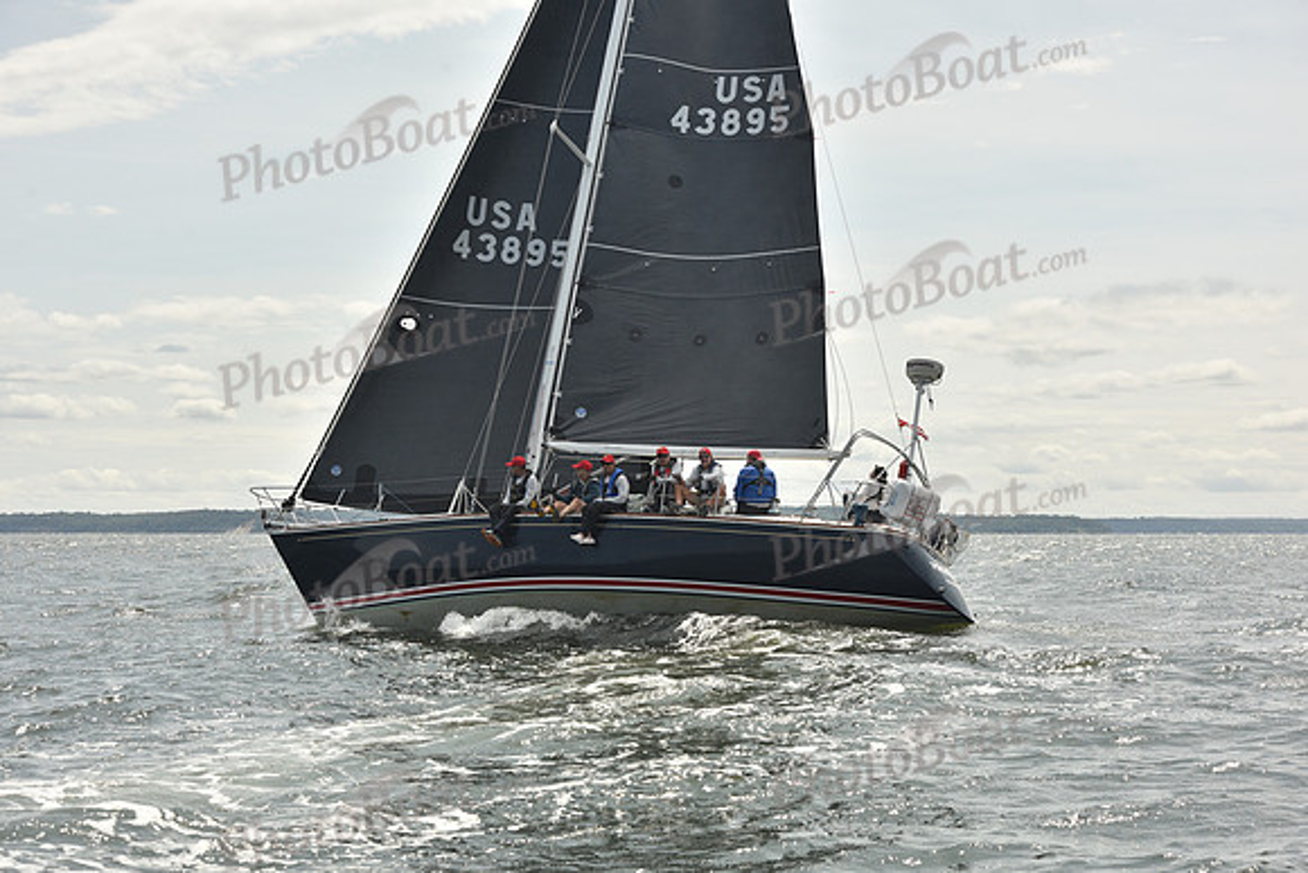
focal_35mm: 70
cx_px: 654
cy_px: 436
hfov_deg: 28.8
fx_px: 2544
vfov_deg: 19.5
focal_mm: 70
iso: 250
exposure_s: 1/800
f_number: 9
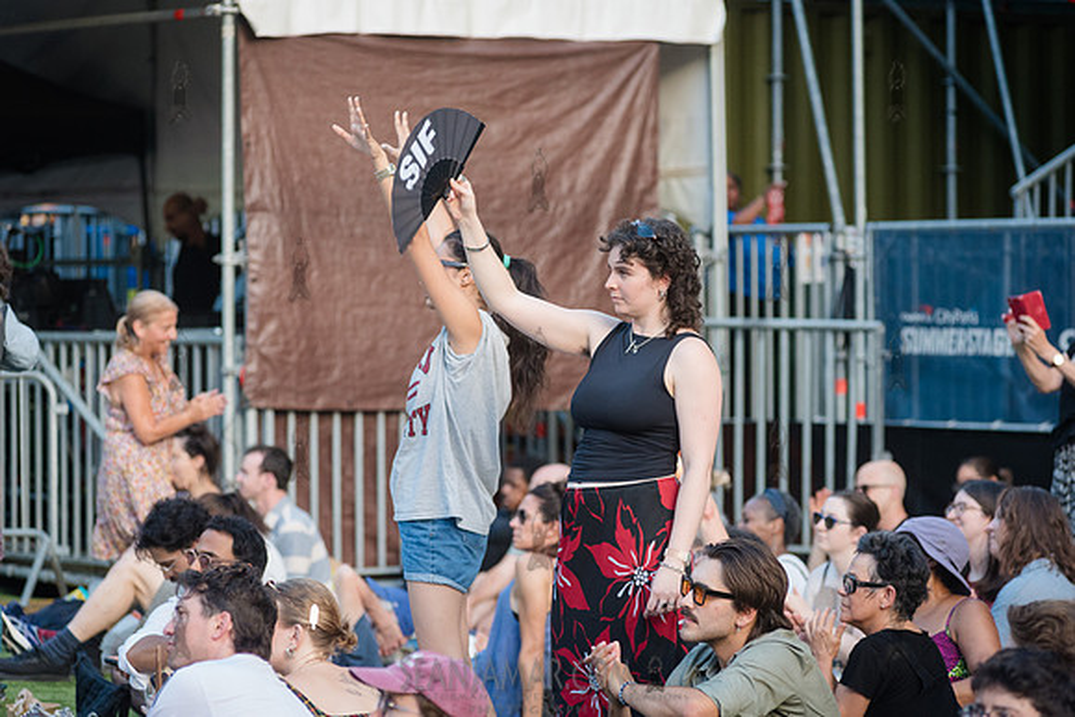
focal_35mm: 155
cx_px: 538
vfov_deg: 8.9
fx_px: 4629
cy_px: 358
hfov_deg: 13.2
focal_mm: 155
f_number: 4
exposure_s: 1/400
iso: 2000
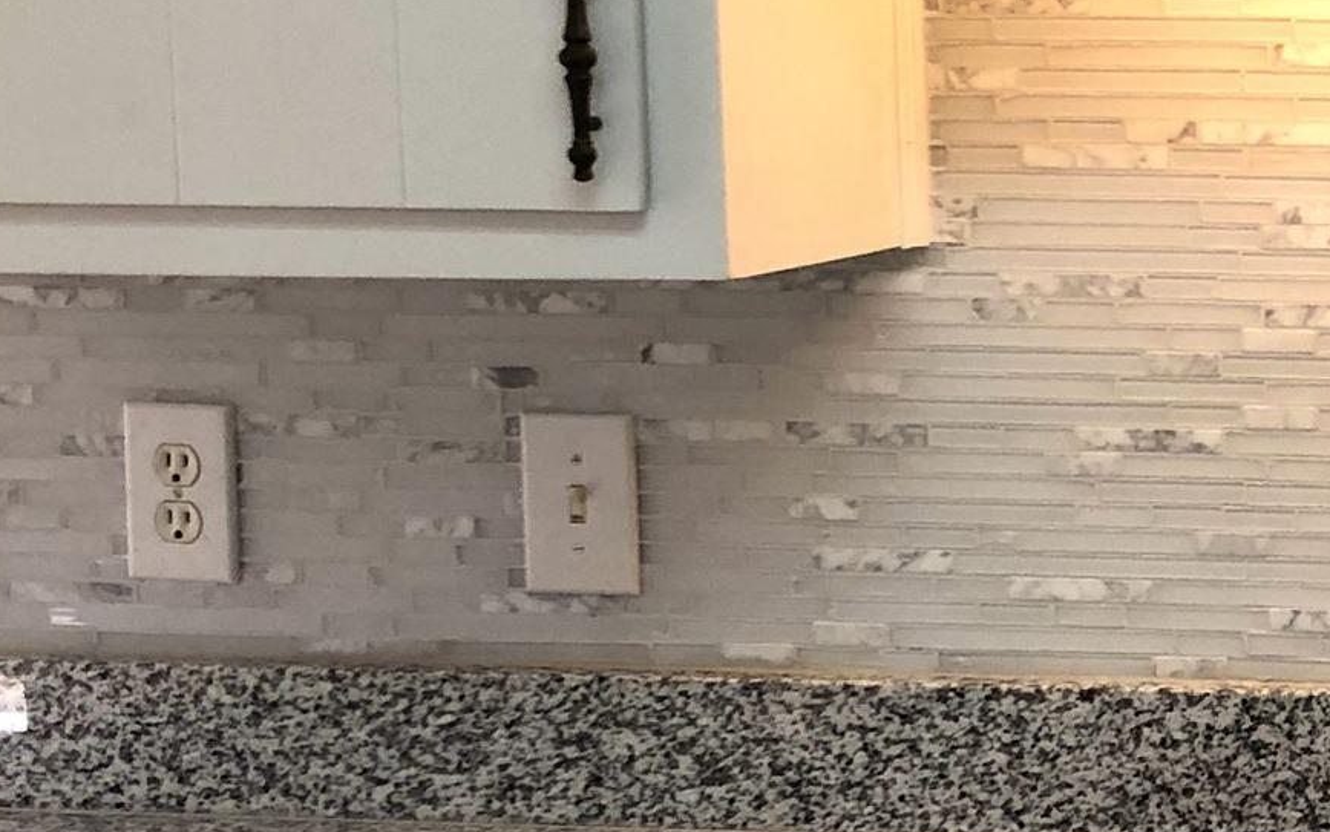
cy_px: 506
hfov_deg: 18.5
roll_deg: +0.4
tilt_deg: -7.7
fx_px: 3807
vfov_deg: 12.5
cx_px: 1701
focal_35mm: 105
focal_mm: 4
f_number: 1.8
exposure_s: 1/40
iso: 25
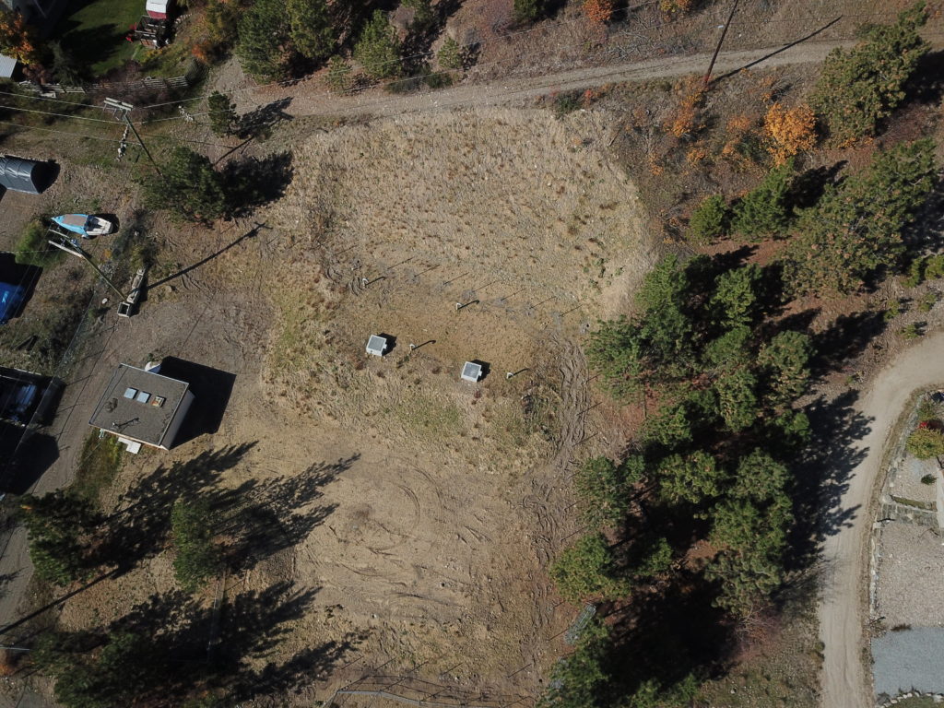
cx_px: 472
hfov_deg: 67.3
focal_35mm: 26
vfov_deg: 53.1
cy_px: 354
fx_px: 709
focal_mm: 4.73
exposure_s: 1/2053
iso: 100
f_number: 2.2
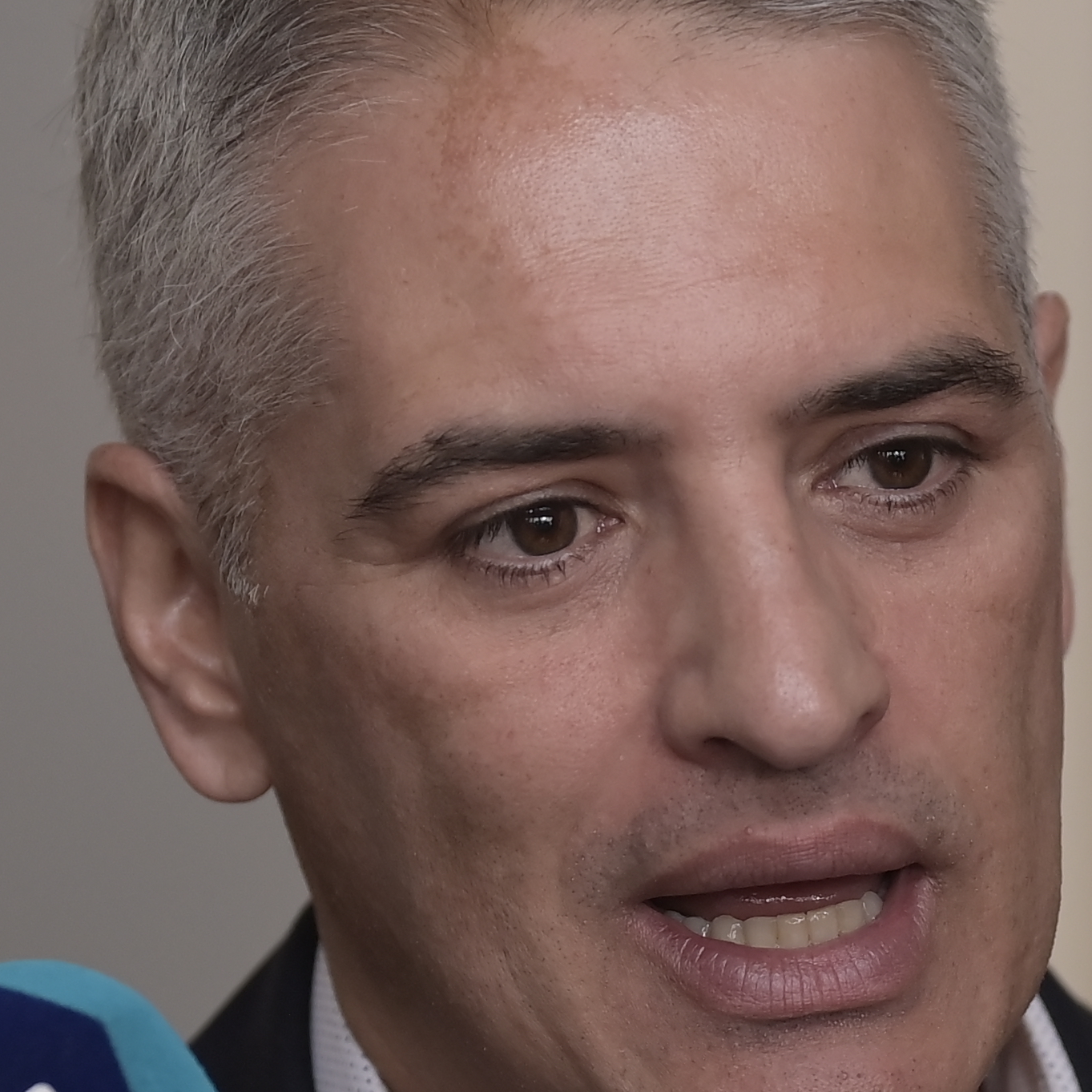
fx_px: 15490
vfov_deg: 4.0
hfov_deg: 4.0
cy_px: 1031
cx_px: 1235
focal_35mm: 434
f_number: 2.8
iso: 1250
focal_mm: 125
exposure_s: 1/400
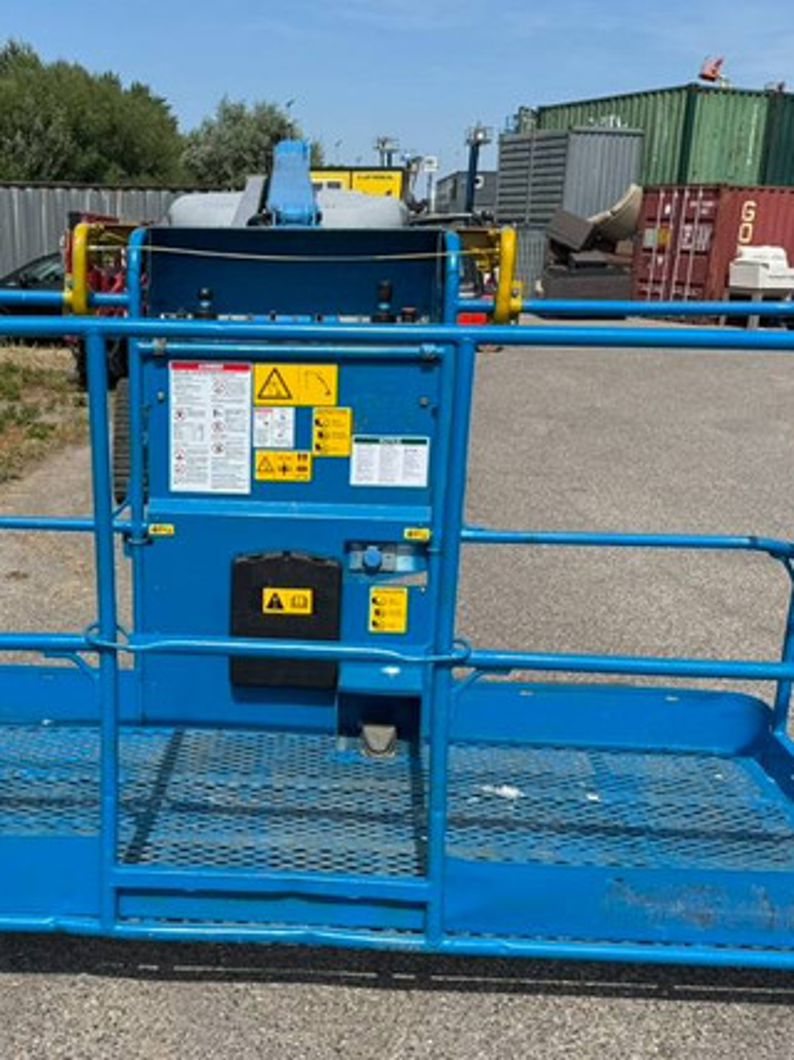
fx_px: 1102
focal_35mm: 36
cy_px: 546
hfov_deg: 39.1
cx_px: 248
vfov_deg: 51.4
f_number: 1.78
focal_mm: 6.76
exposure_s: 1/4608
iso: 80
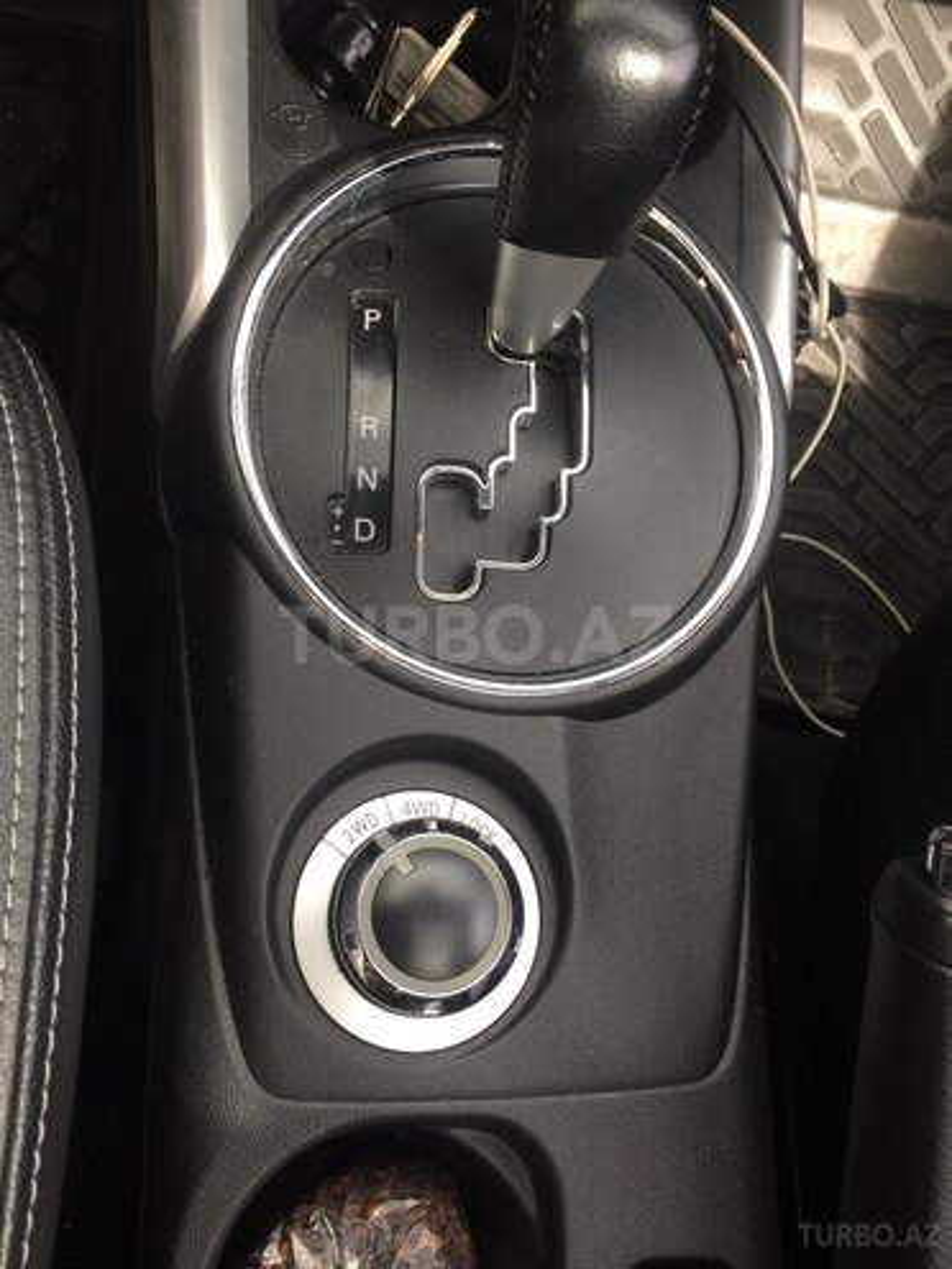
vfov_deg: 61.7
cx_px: 476
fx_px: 1063
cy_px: 634
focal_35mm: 29
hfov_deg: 48.2
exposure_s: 1/104
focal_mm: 4.15
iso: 32
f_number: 2.2
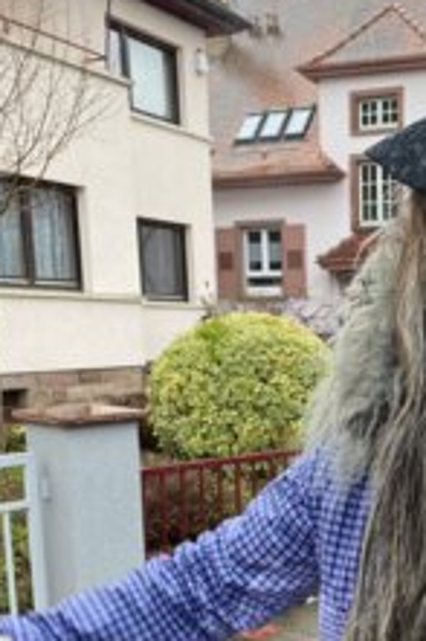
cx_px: 423
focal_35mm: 49
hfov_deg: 26.1
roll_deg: -2.1
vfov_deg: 39.2
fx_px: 871
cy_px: 490
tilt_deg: -8.9
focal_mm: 4.25
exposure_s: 1/121
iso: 64
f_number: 1.8
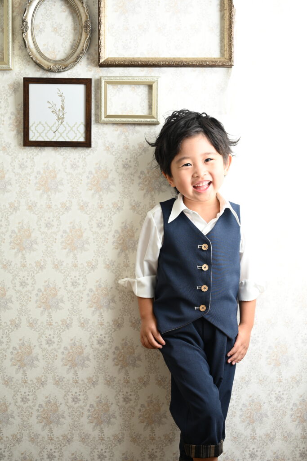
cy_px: 230
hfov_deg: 27.0
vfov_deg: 39.6
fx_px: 639
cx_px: 154
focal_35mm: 50
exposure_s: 1/160
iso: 100
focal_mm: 50
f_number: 3.5
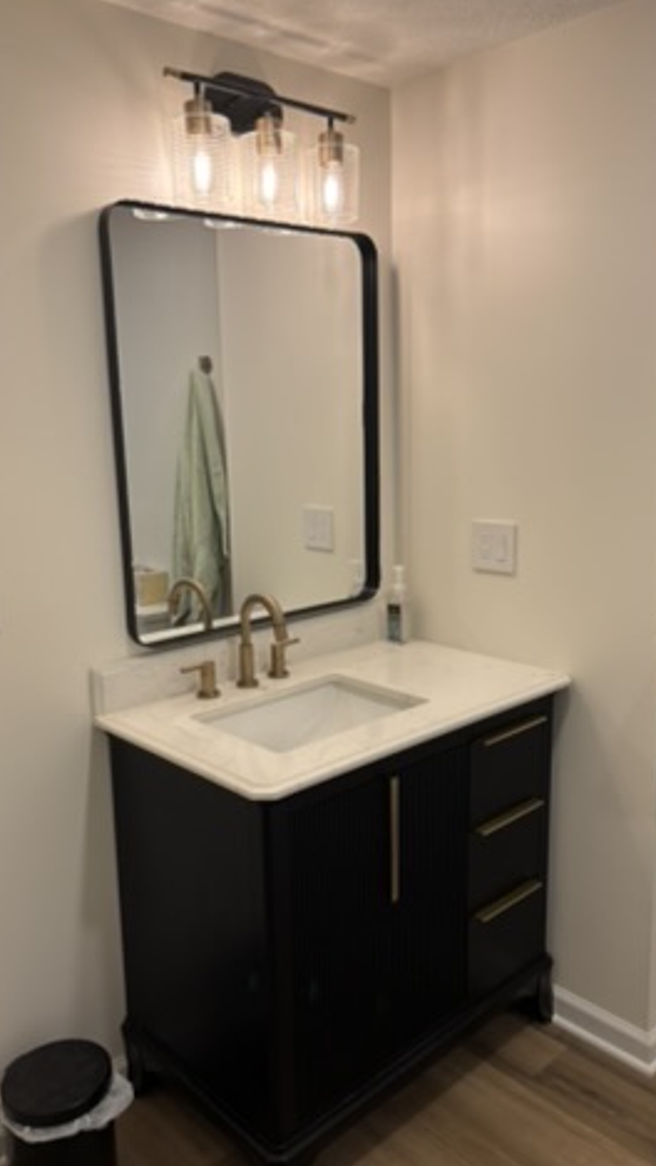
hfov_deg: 40.2
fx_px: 896
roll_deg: +1.6
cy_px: 594
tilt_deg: -10.5
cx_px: 303
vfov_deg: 66.1
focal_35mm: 29
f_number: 1.6
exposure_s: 1/120
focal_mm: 5.96
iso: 64
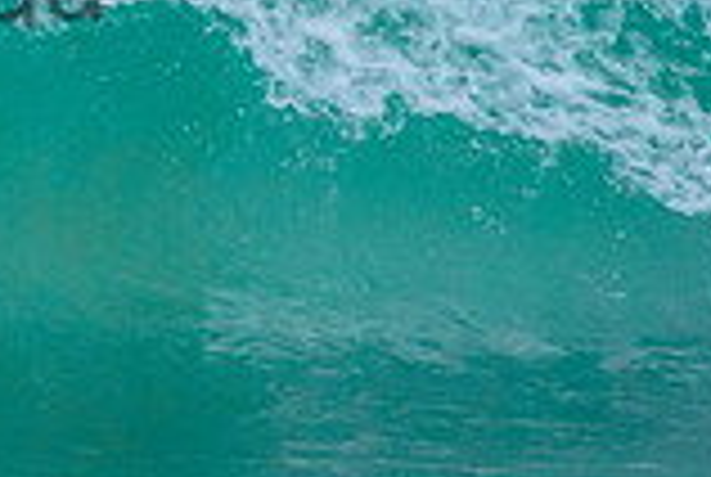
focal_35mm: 2243
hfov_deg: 0.9
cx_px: -270
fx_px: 44382
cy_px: -131
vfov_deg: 0.6
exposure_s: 1/2000
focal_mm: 500
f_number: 5.6
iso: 1800
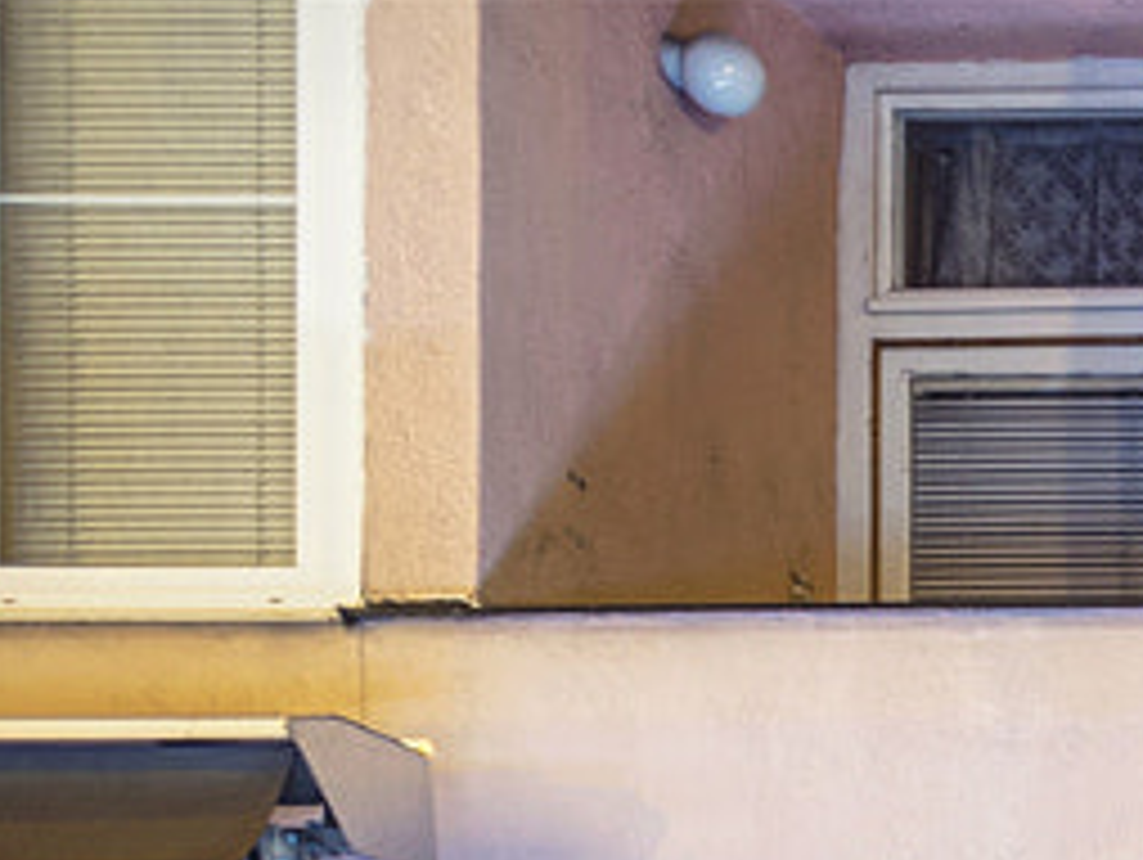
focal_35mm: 154
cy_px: 2323
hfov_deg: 9.5
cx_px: 3586
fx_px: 5090
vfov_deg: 8.5
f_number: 2.8
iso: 100
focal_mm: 17
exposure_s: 5
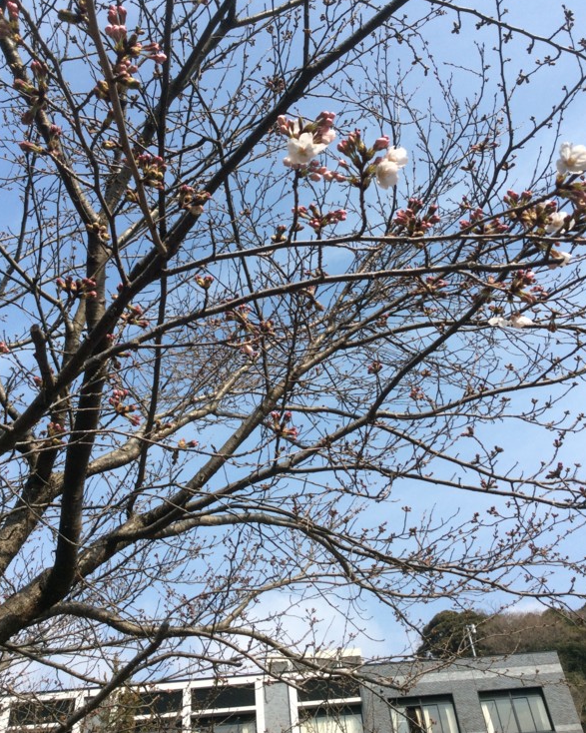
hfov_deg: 43.3
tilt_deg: +43.4
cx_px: 292
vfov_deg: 52.8
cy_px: 337
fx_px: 737
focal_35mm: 34
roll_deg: +7.1
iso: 32
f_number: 2.4
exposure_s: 1/1192
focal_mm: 3.3
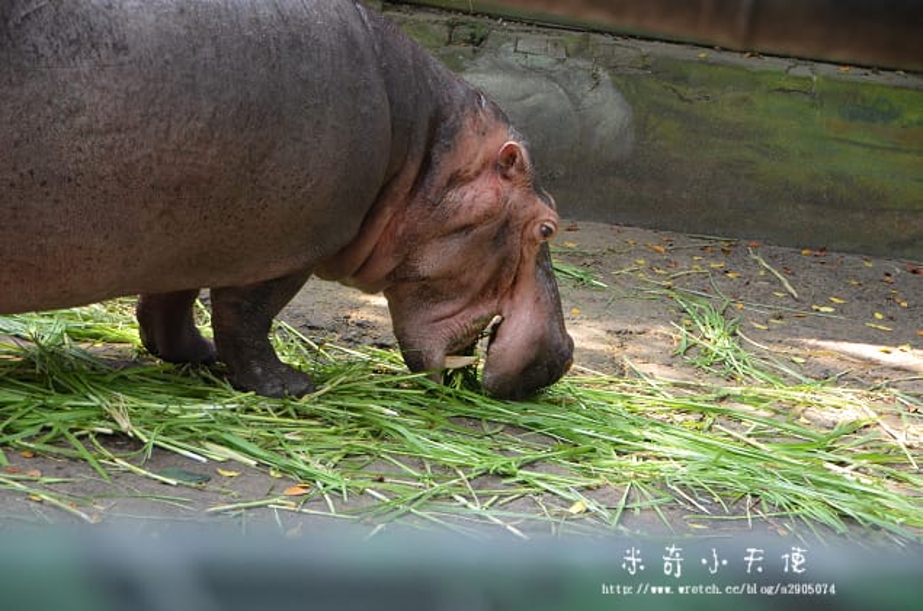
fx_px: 2685
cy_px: 306
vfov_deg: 13.0
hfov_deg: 19.5
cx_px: 462
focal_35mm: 105
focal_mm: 70
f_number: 5.3
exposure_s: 1/100
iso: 800
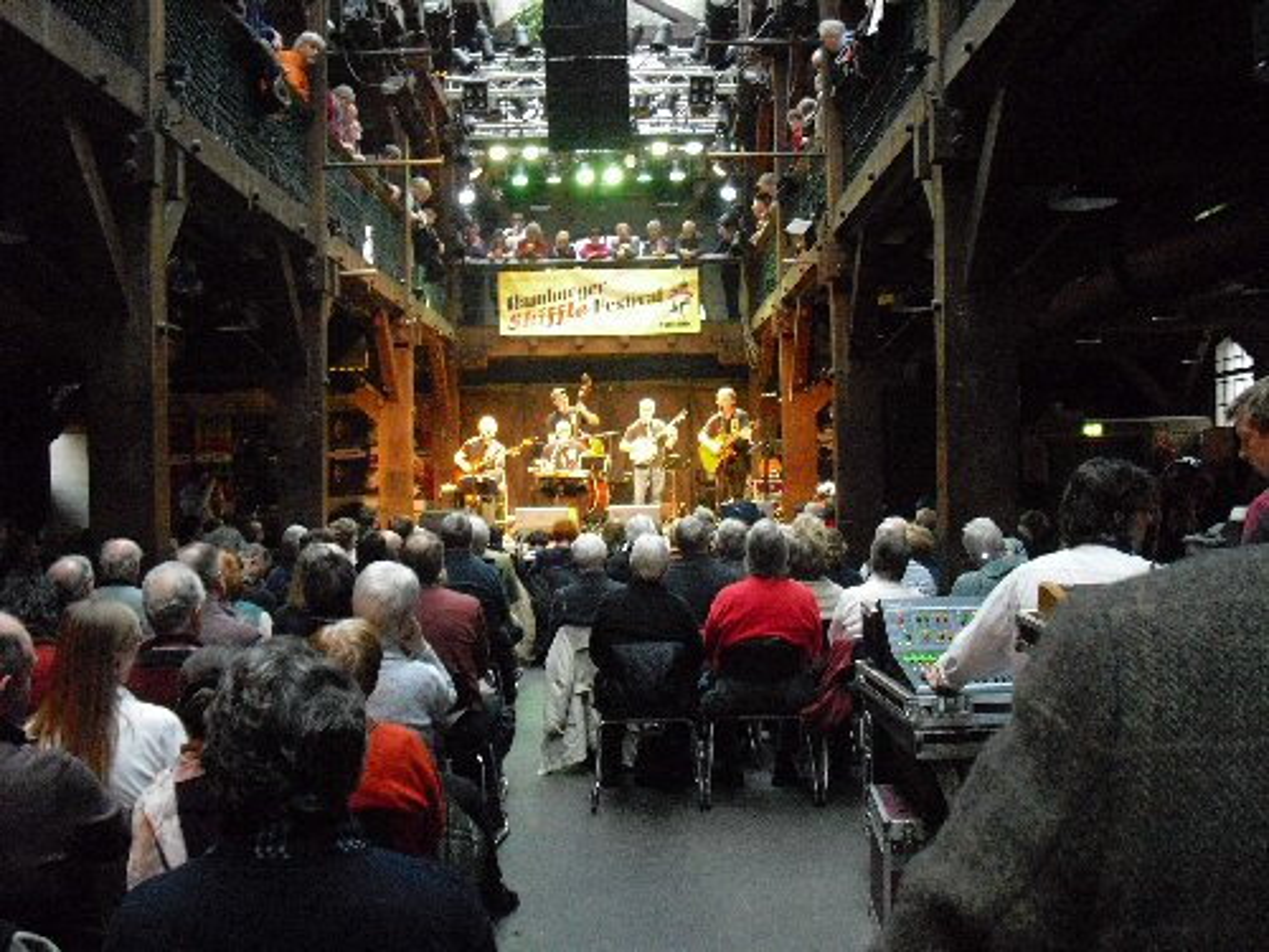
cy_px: 476
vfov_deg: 37.7
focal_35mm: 38
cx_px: 634
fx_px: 1393
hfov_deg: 49.0
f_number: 2.8
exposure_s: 1/13
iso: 800
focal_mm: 6.2
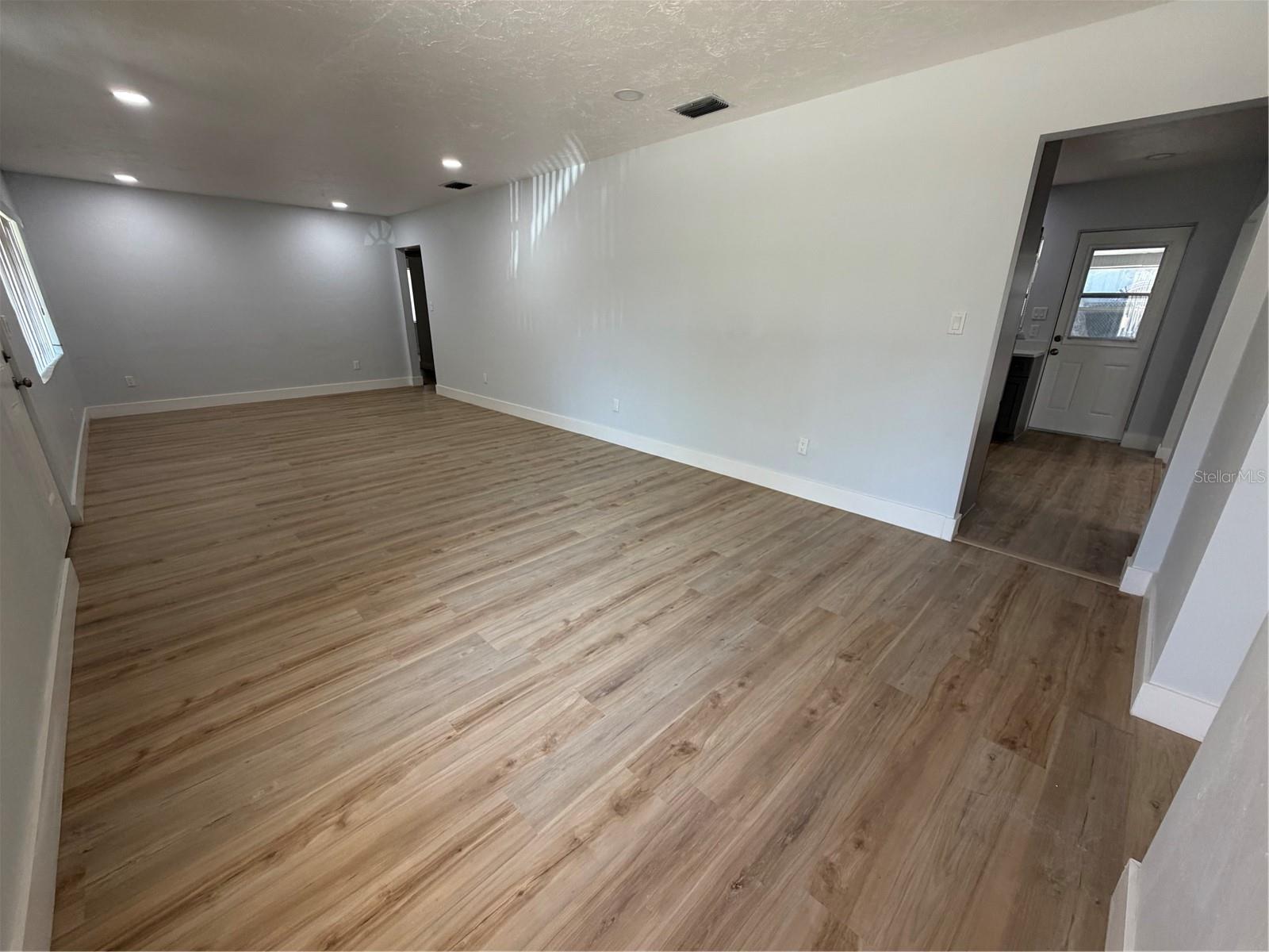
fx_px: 513
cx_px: 634
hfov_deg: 102.1
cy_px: 476
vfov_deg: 85.7
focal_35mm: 14
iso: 160
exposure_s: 1/121
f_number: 2.2
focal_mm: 2.22
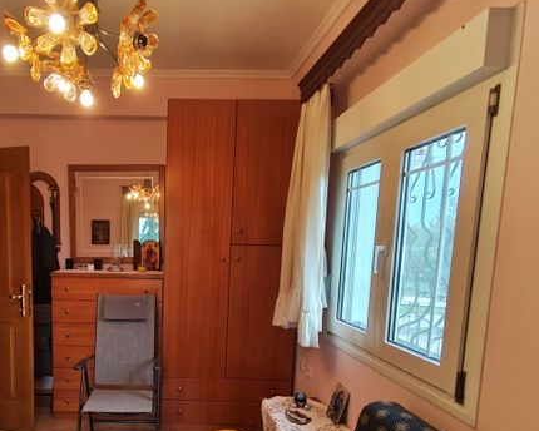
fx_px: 383
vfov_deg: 57.5
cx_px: 160
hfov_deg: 67.4
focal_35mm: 24
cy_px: 288
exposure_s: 1/50
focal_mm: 1.65
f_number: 2.2
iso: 400
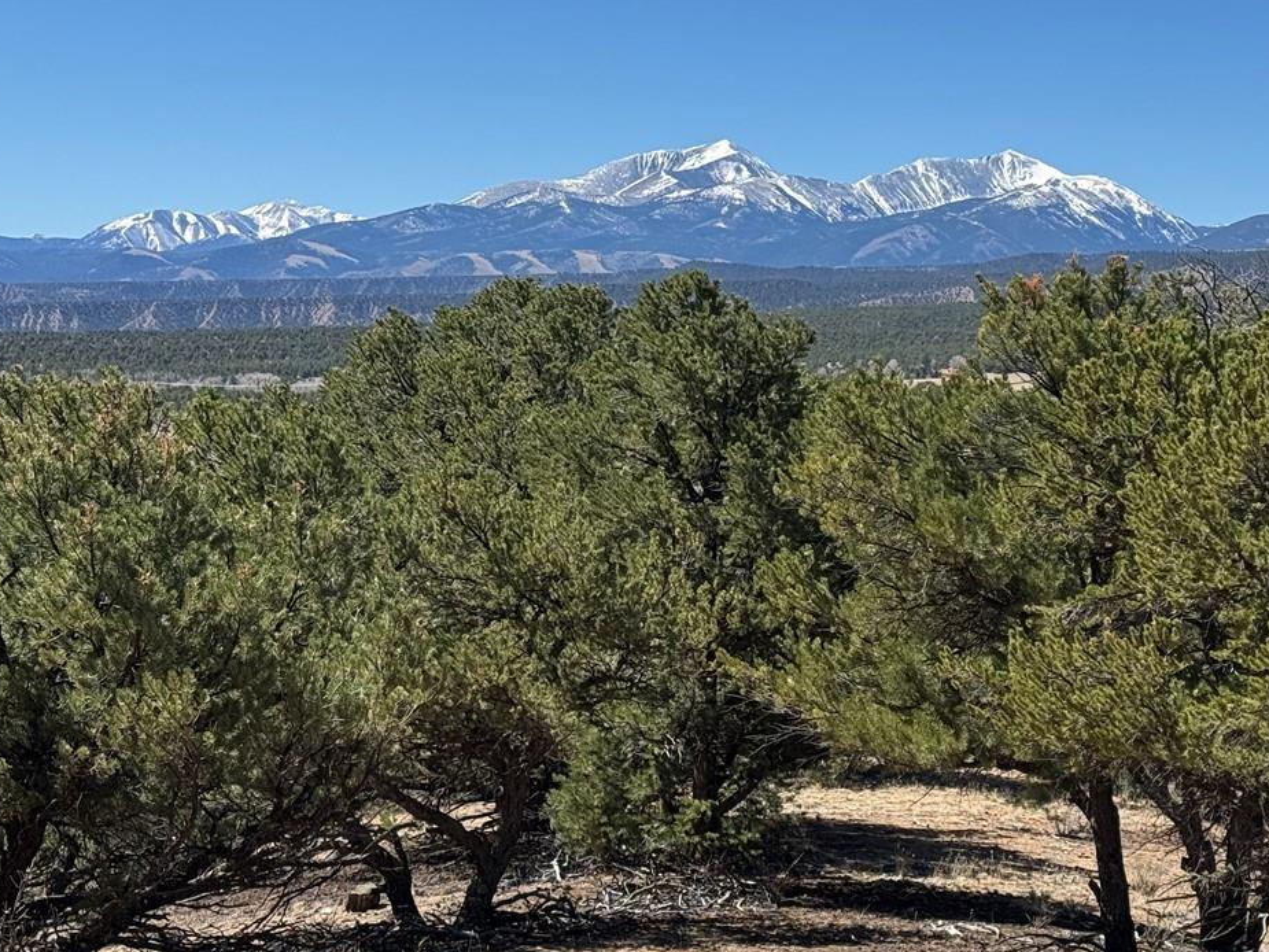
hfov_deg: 23.4
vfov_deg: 17.7
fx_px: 3043
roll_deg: -1.2
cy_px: 623
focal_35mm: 83
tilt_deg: -5.1
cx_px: 879
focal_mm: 6.76
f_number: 1.78
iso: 64
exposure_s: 1/3817
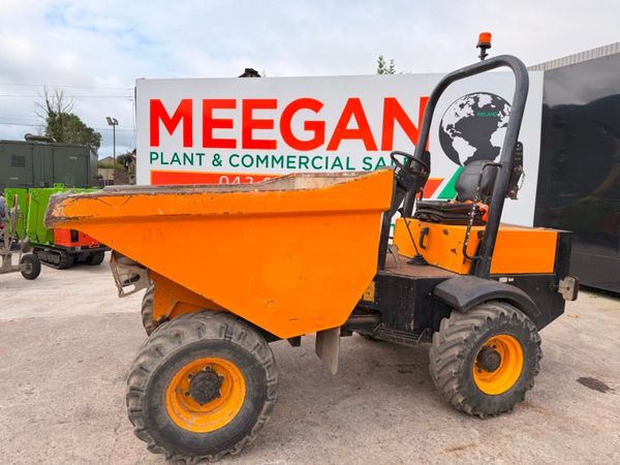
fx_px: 430
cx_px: 310
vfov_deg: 56.8
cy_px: 232
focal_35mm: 24
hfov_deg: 71.6
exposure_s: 1/2299
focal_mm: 6.76
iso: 100
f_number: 1.78
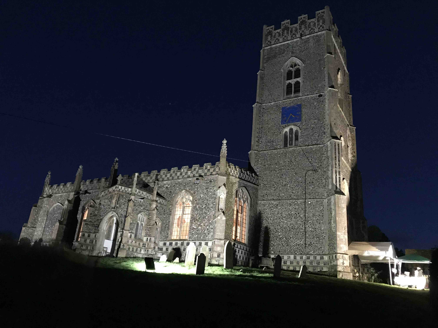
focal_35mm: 28
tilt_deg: +22.3
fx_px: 354
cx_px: 219
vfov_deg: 49.7
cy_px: 164
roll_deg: -4.5
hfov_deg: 63.4
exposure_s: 1/4
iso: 160
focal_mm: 3.99
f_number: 1.8
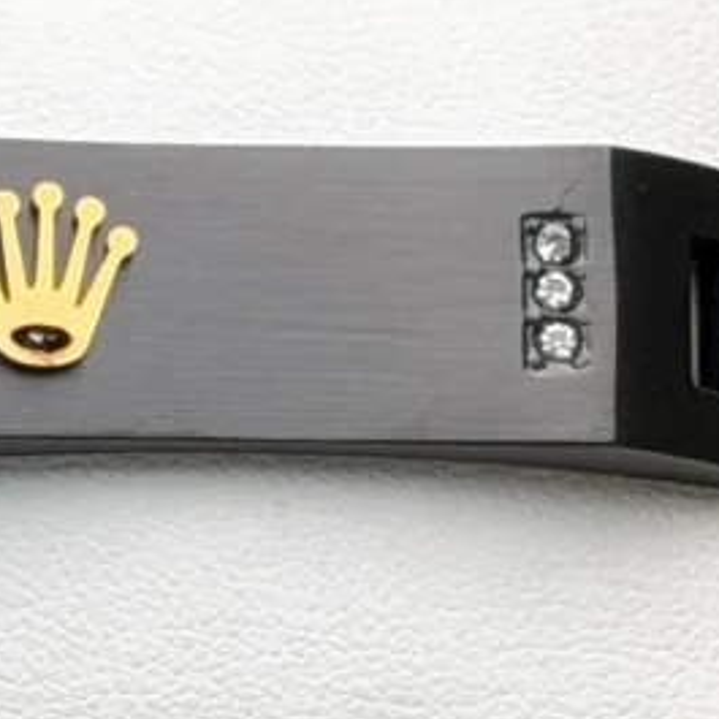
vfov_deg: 10.2
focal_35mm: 171
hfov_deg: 10.2
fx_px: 4018
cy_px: 427
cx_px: 152
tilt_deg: -76.5
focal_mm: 6.76
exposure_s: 1/657
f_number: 1.78
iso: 80
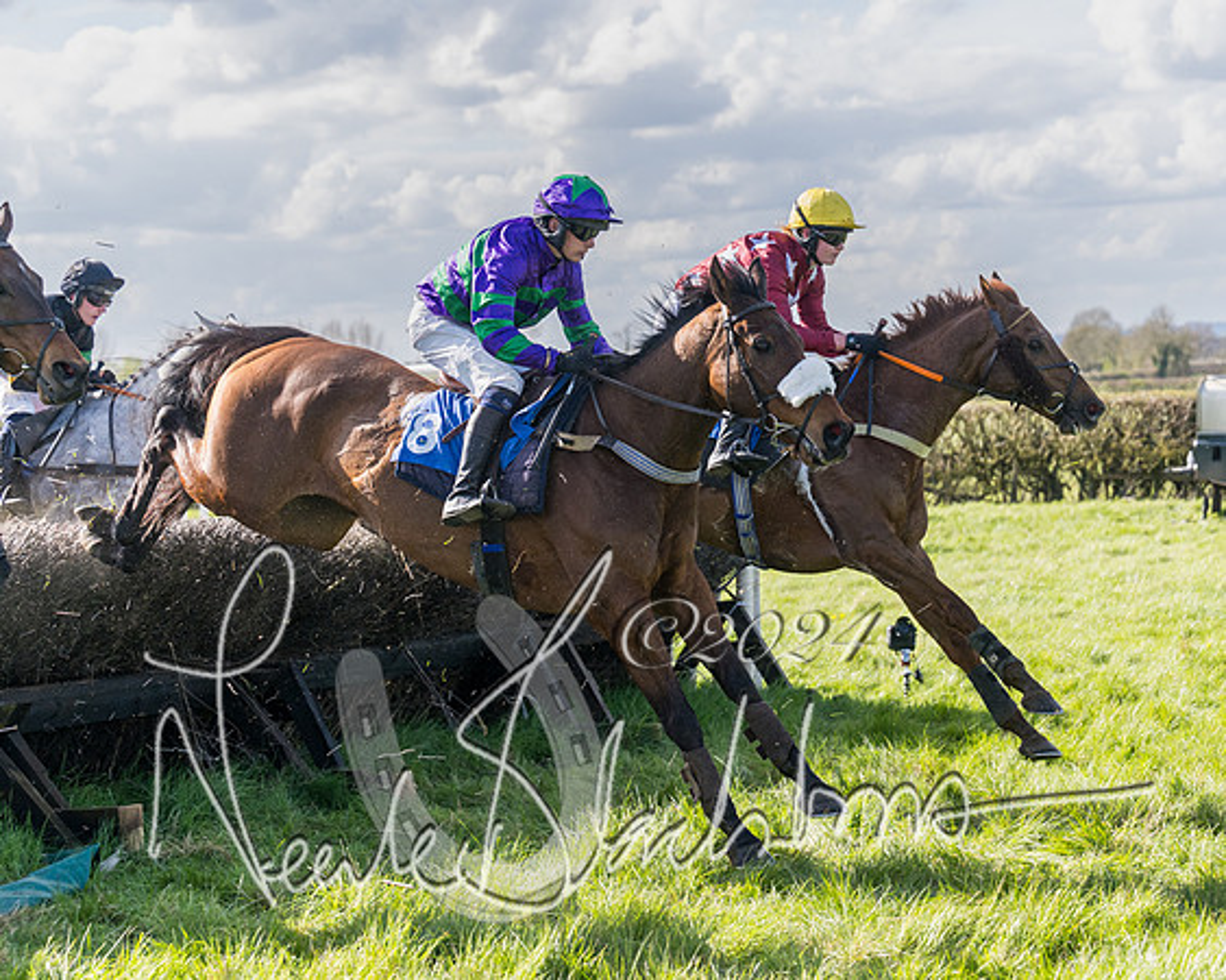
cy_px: 439
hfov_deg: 19.3
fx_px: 3613
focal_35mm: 100
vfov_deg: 15.4
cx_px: 647
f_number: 4
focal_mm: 70
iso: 400
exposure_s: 1/2000
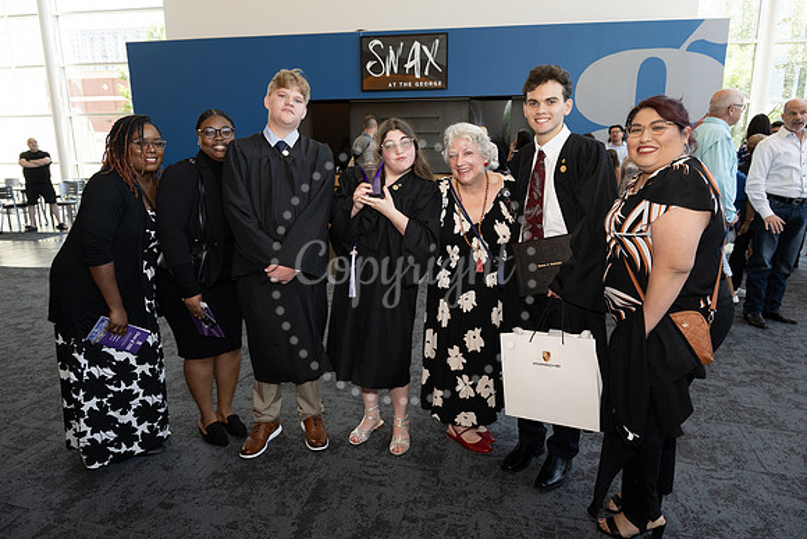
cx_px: 404
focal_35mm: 24
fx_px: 538
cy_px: 270
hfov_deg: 73.7
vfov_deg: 53.2
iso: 800
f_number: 5.6
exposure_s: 1/200
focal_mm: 24
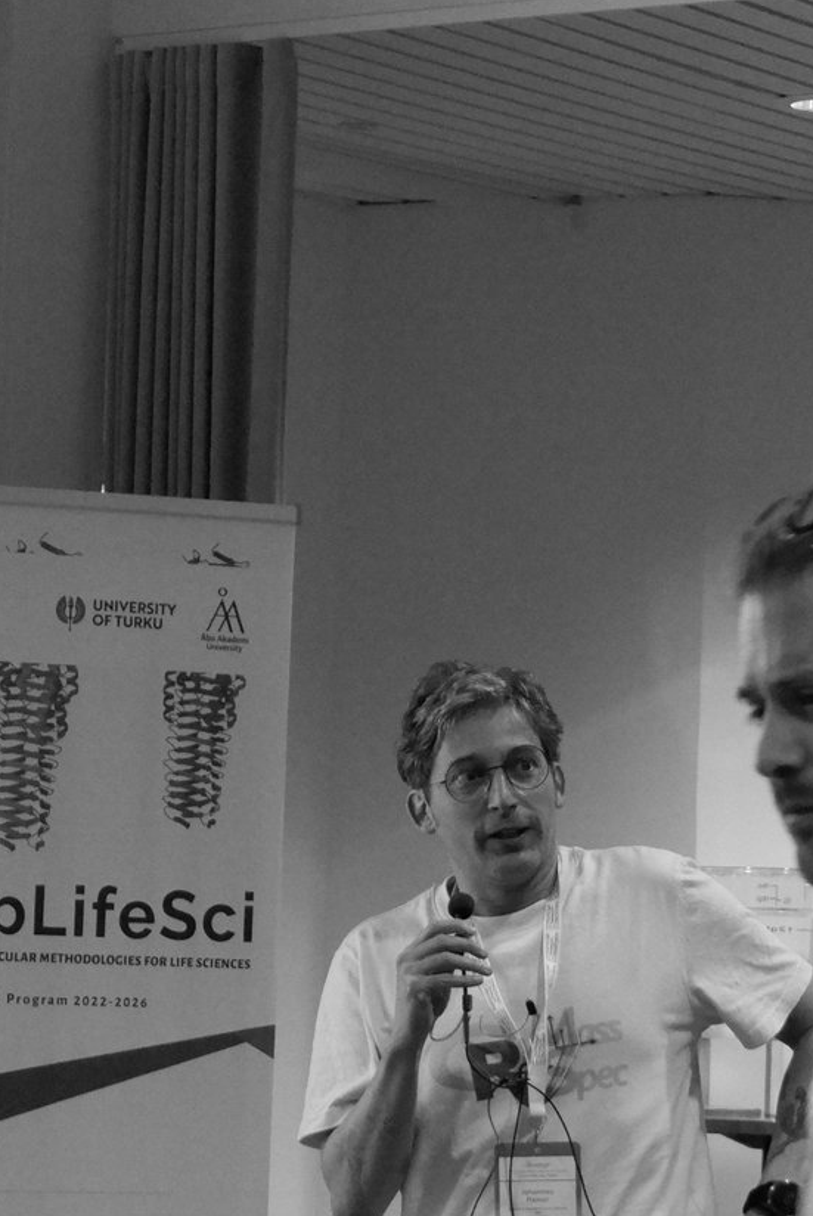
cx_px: 637
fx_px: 5577
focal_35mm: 165
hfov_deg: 8.3
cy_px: 1101
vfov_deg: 12.3
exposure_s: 1/200
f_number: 5.6
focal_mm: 45
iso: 6400
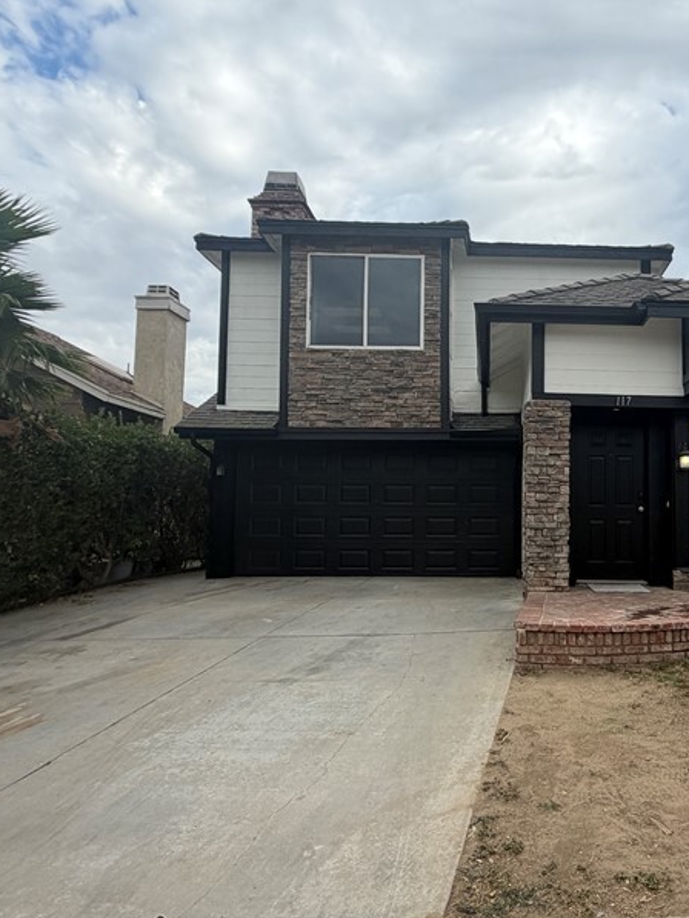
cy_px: 491
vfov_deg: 71.5
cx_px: 524
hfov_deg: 54.0
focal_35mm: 24
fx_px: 637
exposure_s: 1/574
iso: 40
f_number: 2.2
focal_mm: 2.22
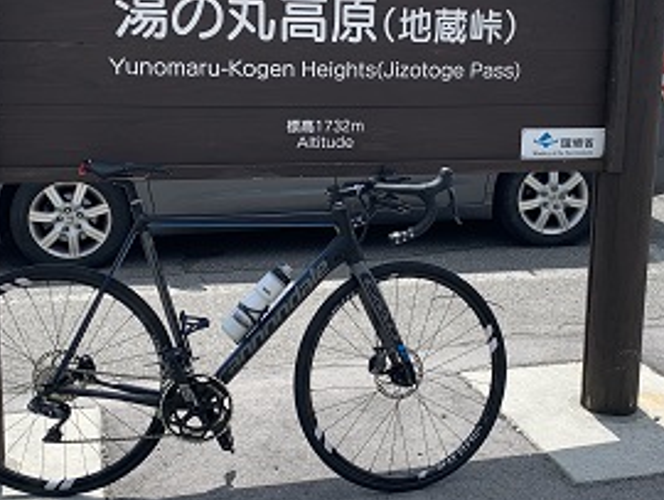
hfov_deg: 36.8
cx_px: 354
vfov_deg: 28.0
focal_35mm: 52
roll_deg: -0.8
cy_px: 208
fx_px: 998
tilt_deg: -8.9
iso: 25
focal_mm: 4.25
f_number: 1.8
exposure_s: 1/1812
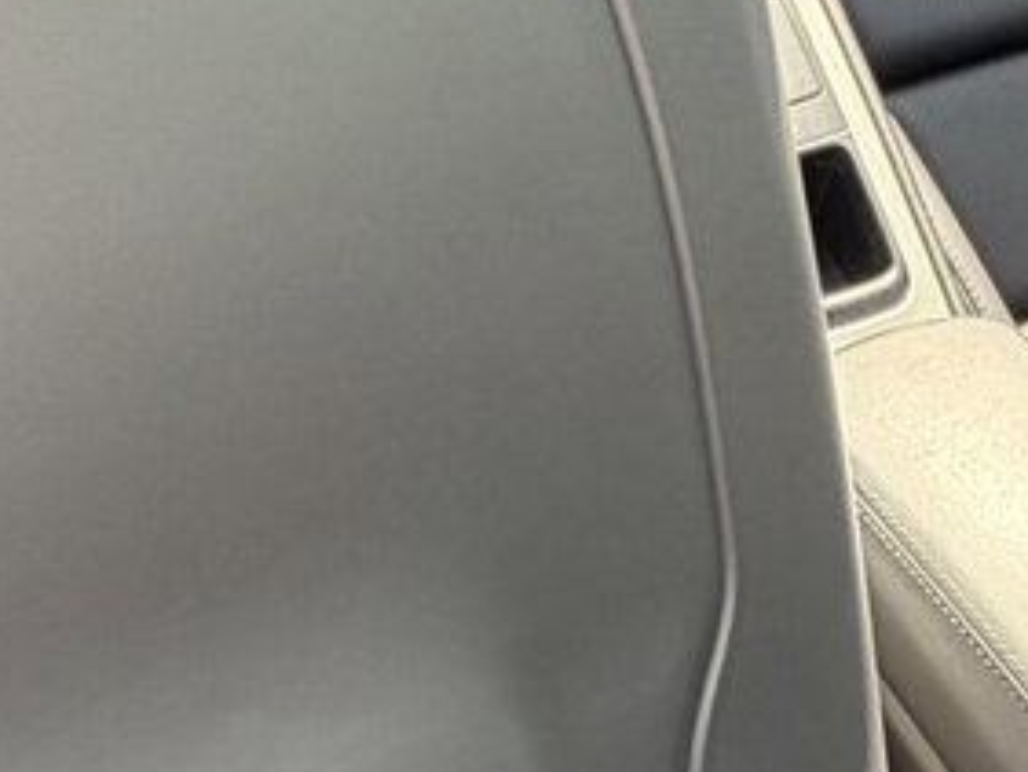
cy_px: 46
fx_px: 2020
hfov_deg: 28.5
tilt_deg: -40.7
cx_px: 538
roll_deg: -11.3
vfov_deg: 21.1
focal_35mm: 68
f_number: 2.2
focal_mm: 2.22
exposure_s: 1/199
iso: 50
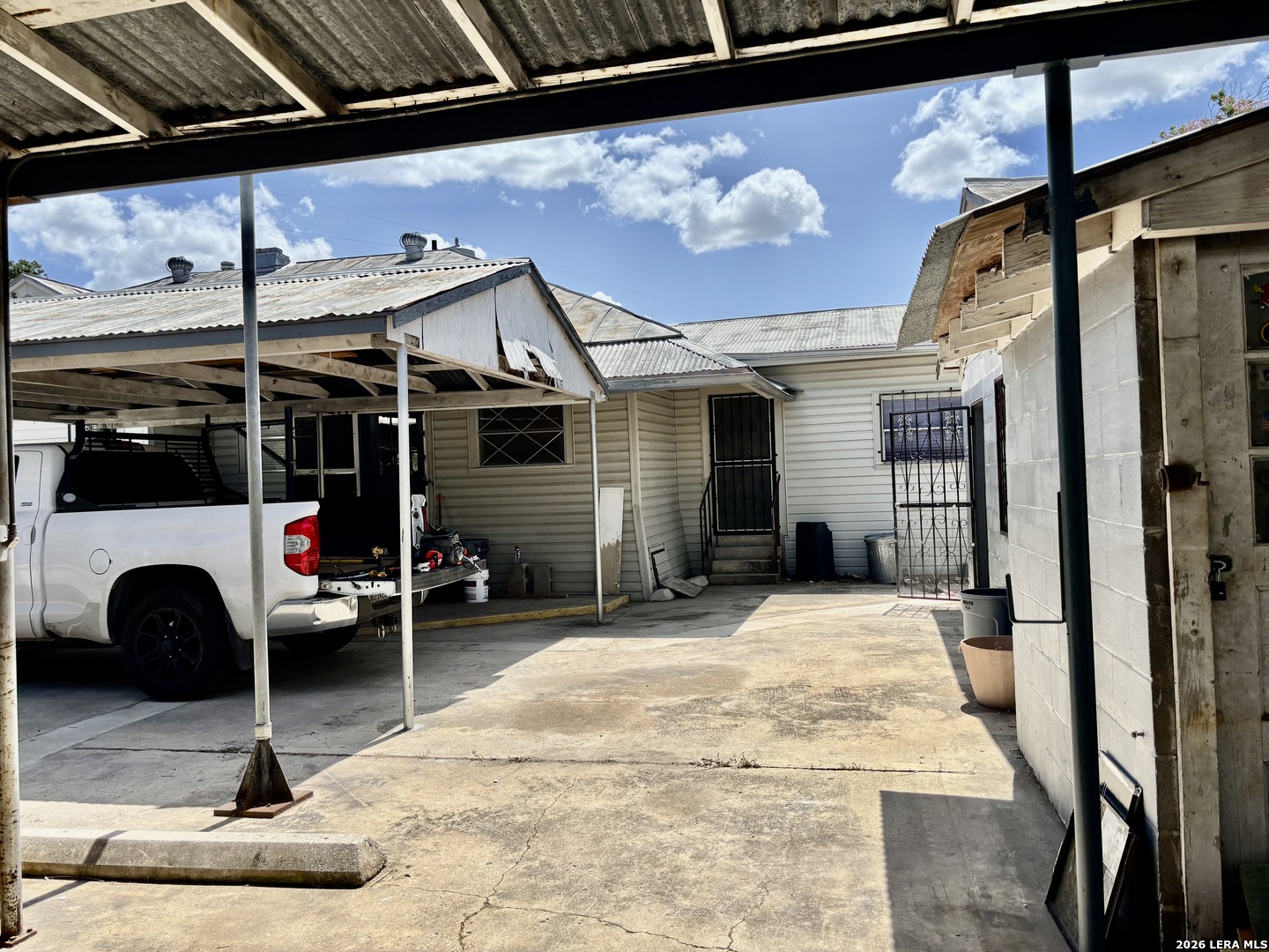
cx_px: 634
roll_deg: +2.5
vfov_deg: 53.1
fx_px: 953
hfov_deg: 67.3
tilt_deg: +1.2
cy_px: 476
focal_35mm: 26
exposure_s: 1/3937
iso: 50
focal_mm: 5.96
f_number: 1.6
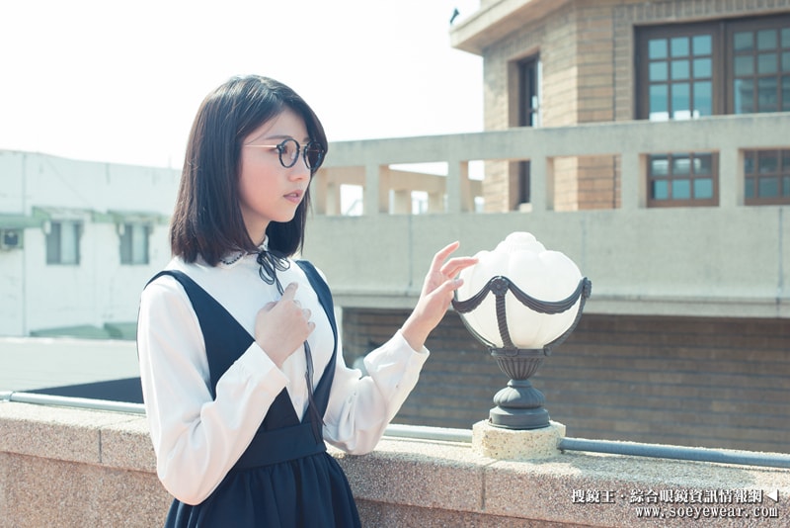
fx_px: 1098
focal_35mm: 50
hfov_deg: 39.6
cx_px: 395
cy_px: 264
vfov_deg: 27.0
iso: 80
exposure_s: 1/200
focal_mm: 50
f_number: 5
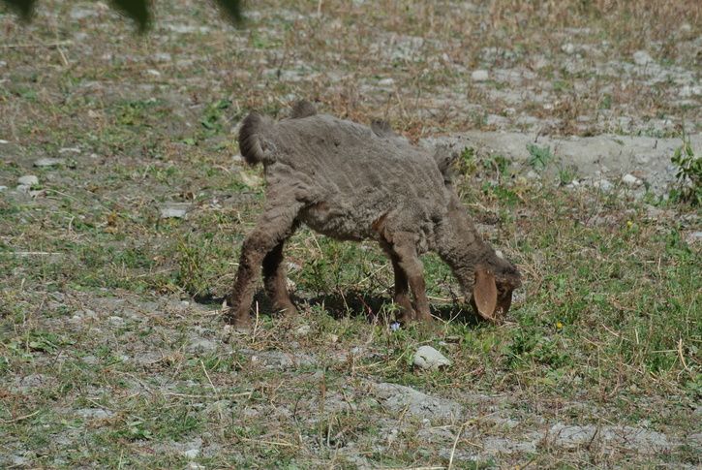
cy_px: 235
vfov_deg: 4.6
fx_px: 5797
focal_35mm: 297
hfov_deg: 6.9
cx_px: 351
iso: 100
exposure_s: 1/800
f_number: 6.3
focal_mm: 110
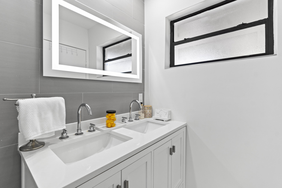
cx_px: 141
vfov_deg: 73.7
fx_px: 125
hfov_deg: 96.7
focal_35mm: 16
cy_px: 94
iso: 400
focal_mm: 16
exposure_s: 1/15
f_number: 4.5
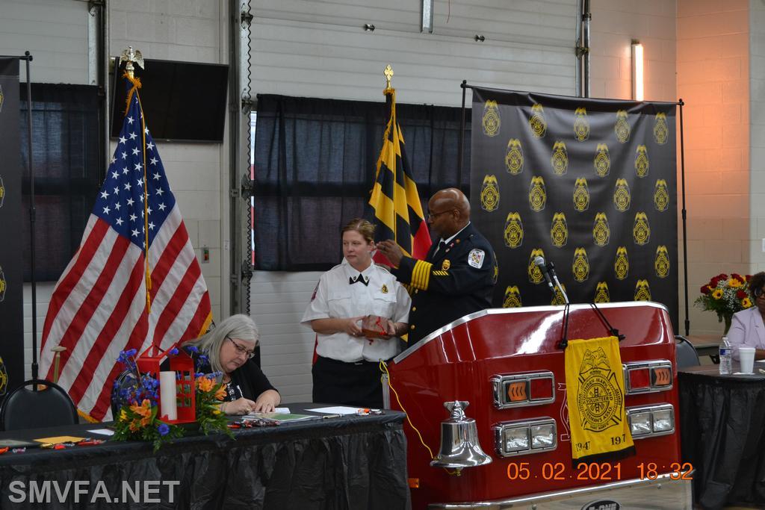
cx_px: 382
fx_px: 1753
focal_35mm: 82
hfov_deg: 24.6
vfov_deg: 16.6
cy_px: 255
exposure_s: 1/60
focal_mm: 55
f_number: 5.6
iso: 720
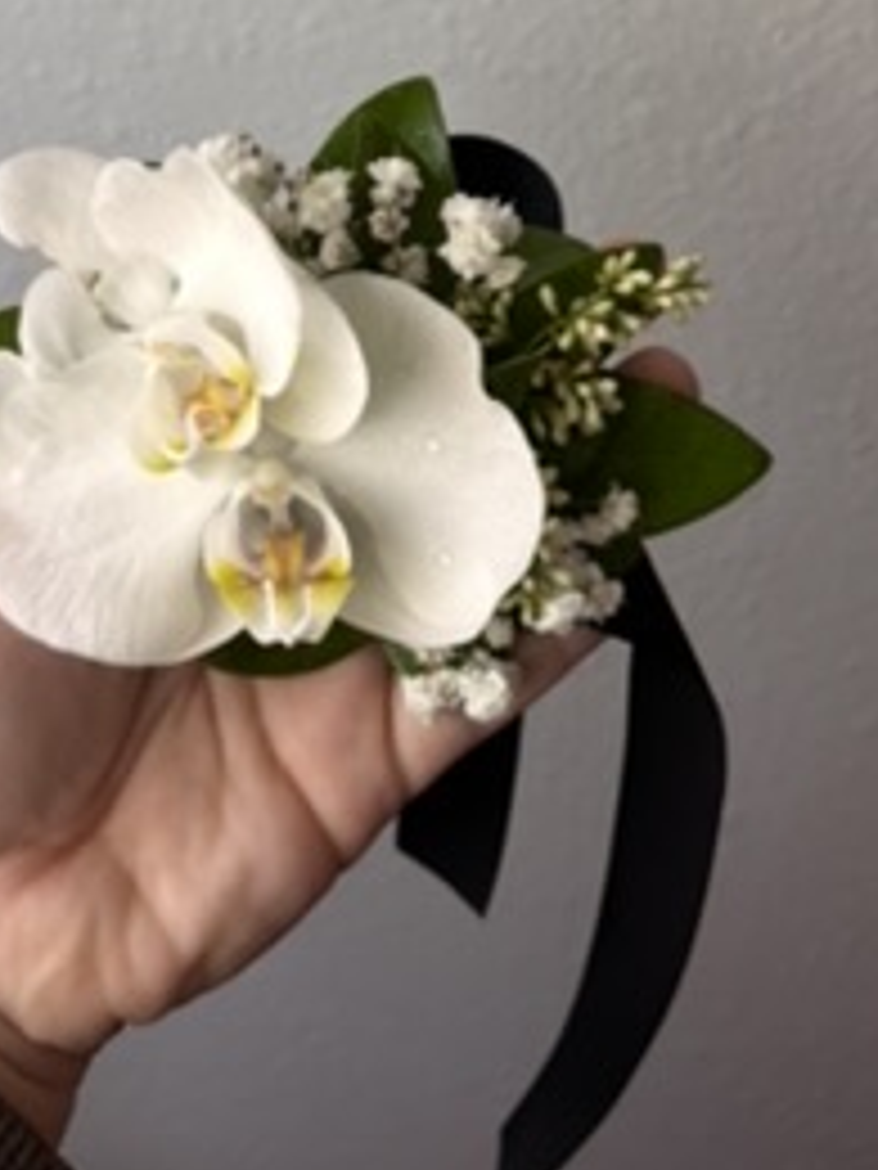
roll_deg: -3.4
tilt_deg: -30.0
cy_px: 270
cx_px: 329
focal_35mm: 48
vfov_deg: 38.5
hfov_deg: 30.1
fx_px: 1623
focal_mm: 5.96
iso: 125
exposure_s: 1/66
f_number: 1.6
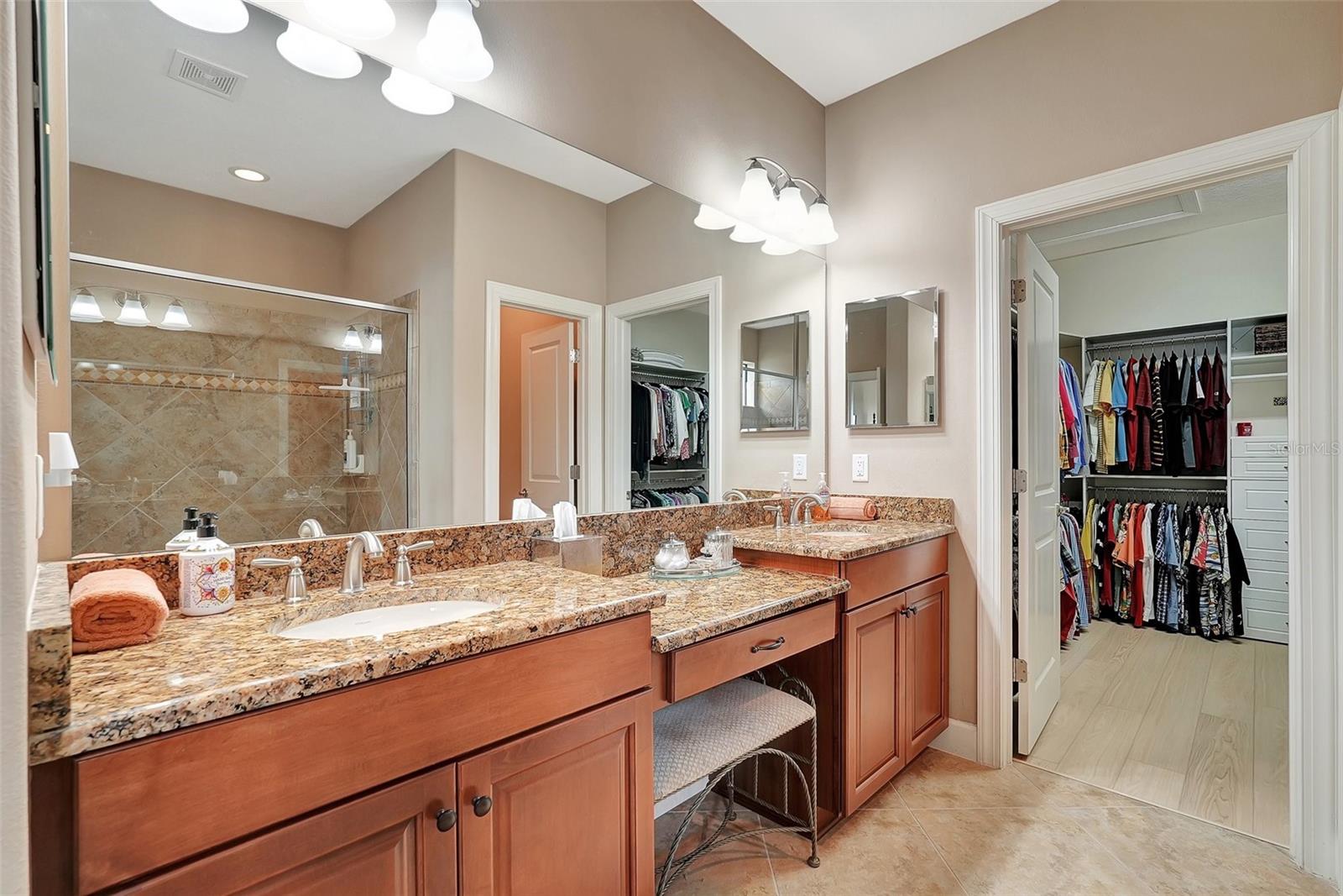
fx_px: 616
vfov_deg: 72.1
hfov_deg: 95.0
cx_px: 672
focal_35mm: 16
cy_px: 448
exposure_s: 1/2.5
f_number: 8
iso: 400
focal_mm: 16.5
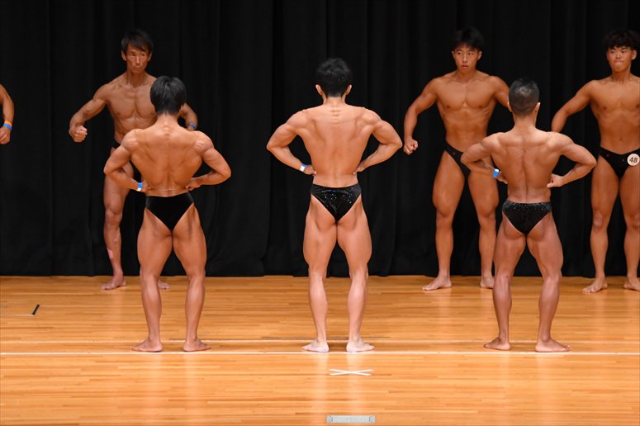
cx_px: 320
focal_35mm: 225
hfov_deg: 9.2
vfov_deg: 6.1
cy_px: 213
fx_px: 3998
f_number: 5.6
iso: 4000
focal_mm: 150
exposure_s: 1/400
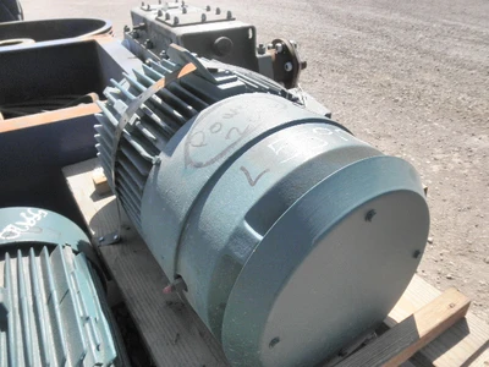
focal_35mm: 28
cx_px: 244
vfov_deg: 49.7
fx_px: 396
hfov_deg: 63.4
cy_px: 184
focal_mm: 5
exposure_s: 1/80
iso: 64
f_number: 8.5
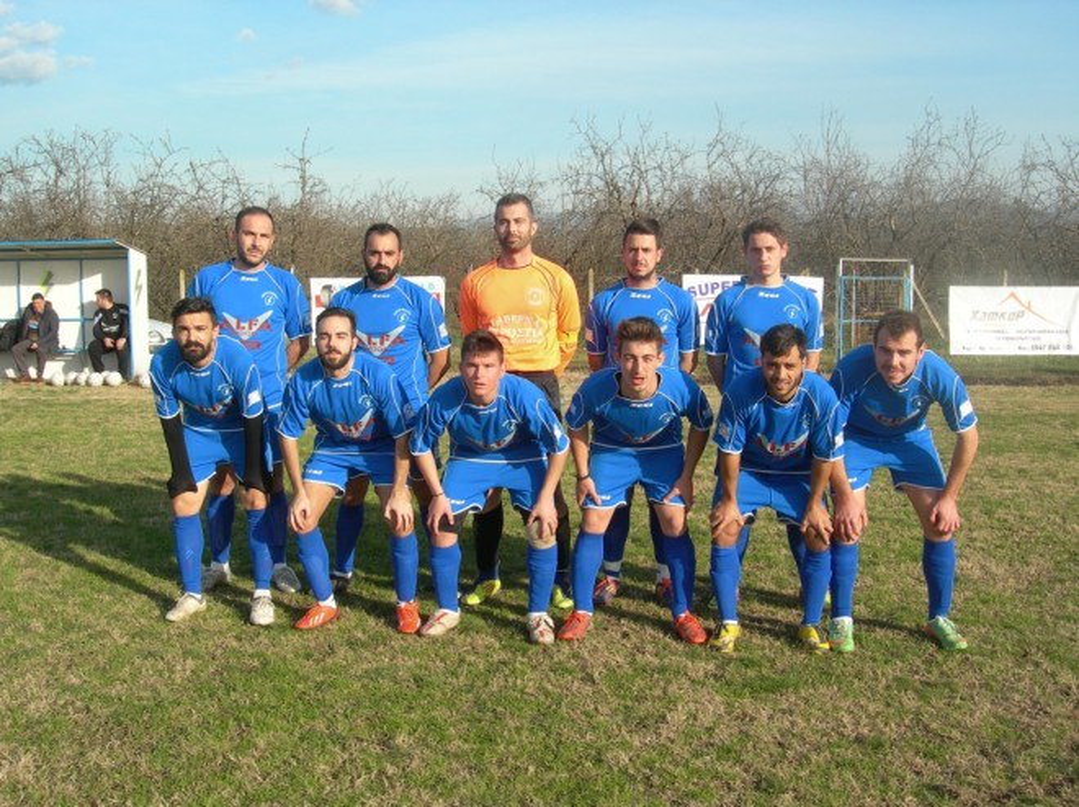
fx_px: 1277
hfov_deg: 45.8
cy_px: 404
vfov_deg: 35.1
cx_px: 540
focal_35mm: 41
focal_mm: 8.5
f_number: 4.9
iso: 50
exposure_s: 1/340
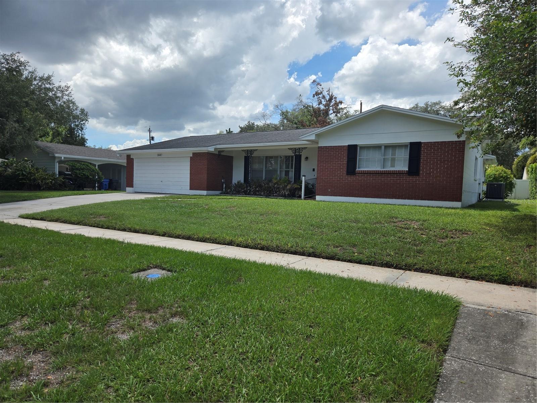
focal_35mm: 23
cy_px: 202
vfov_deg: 58.9
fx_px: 357
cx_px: 268
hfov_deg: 73.9
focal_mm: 5.4
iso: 40
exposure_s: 1/2921
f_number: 1.8
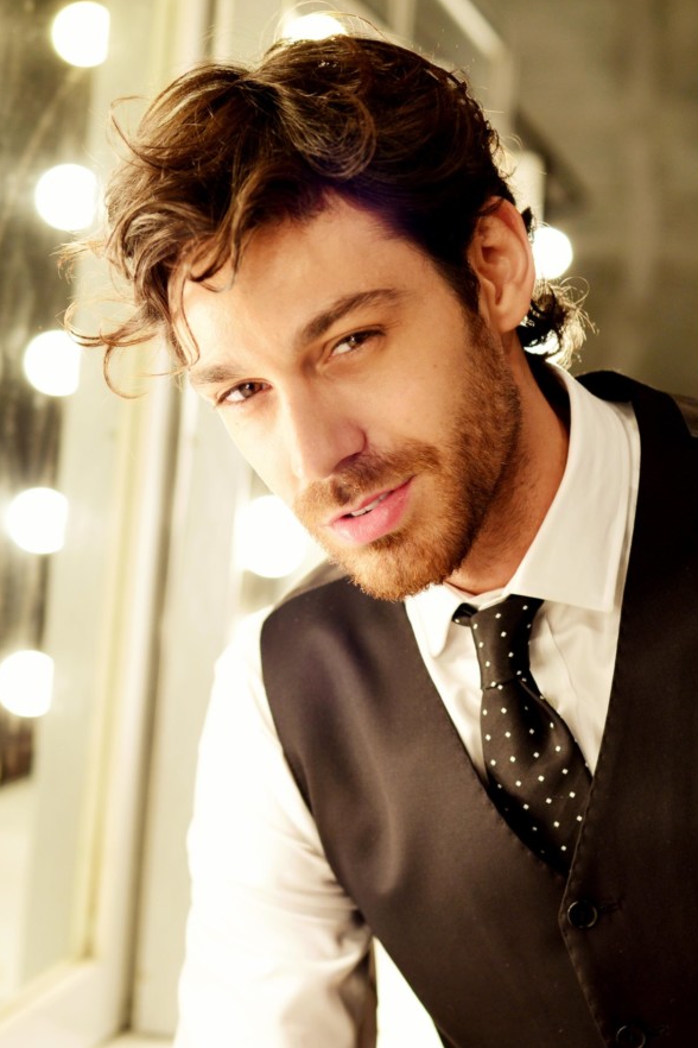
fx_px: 1483
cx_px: 354
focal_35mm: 51
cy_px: 528
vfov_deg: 38.9
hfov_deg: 26.5
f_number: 3.2
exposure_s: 1/100
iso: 500
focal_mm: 50
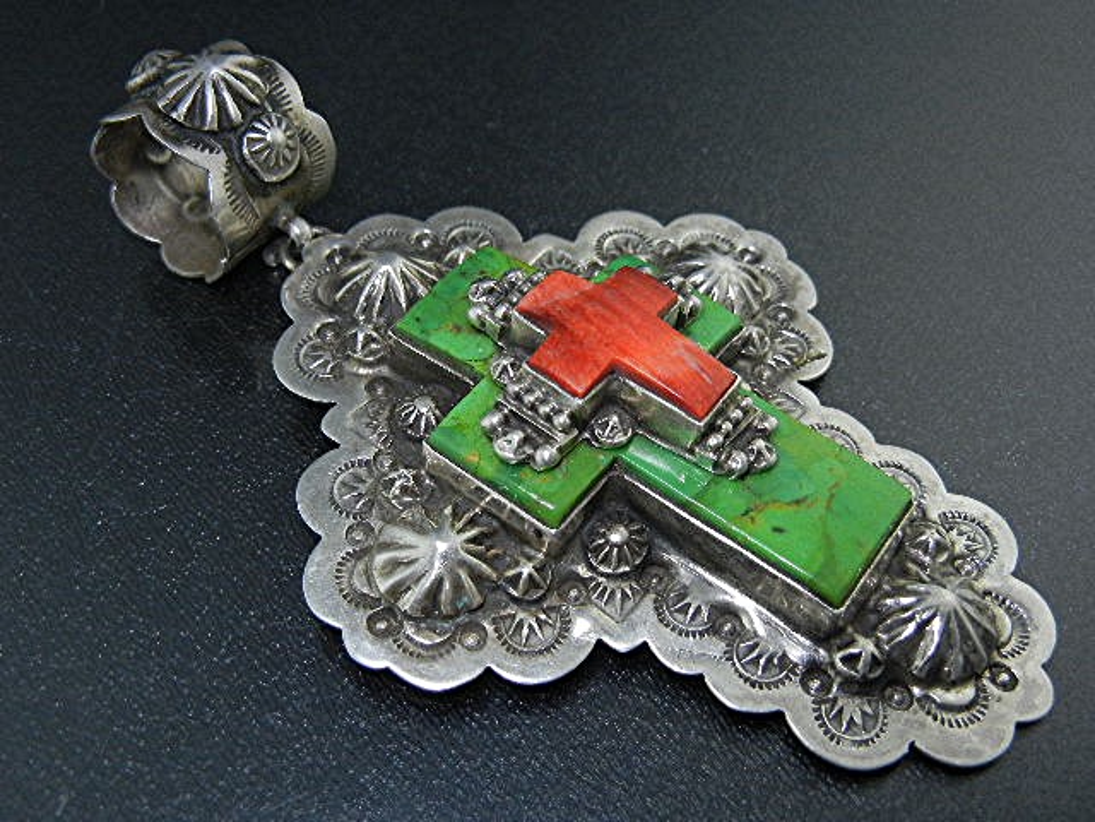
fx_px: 1234
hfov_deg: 47.9
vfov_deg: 36.8
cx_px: 548
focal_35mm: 39
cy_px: 411
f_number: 7.4
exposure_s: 1/30
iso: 459
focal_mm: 7.1
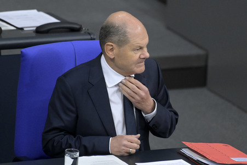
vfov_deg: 2.7
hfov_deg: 4.1
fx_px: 3428
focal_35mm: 500
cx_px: 124
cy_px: 82
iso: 12800
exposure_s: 1/320
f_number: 5.6
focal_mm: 500
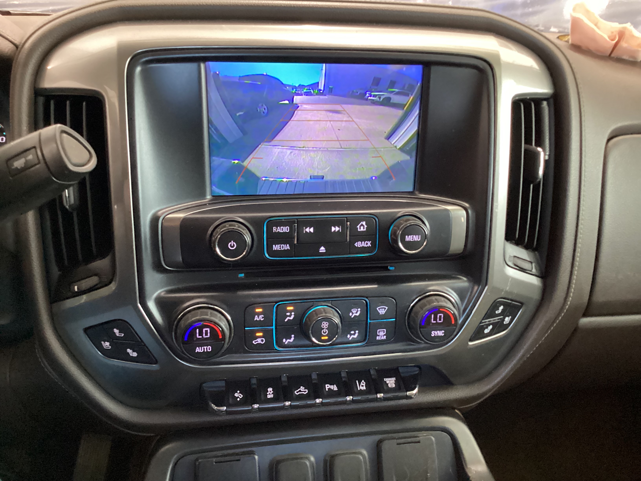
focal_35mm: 31
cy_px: 240
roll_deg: -6.4
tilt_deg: -25.7
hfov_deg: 58.4
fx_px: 574
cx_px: 320
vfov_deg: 45.4
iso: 500
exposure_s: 1/30
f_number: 2.4
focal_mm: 3.3
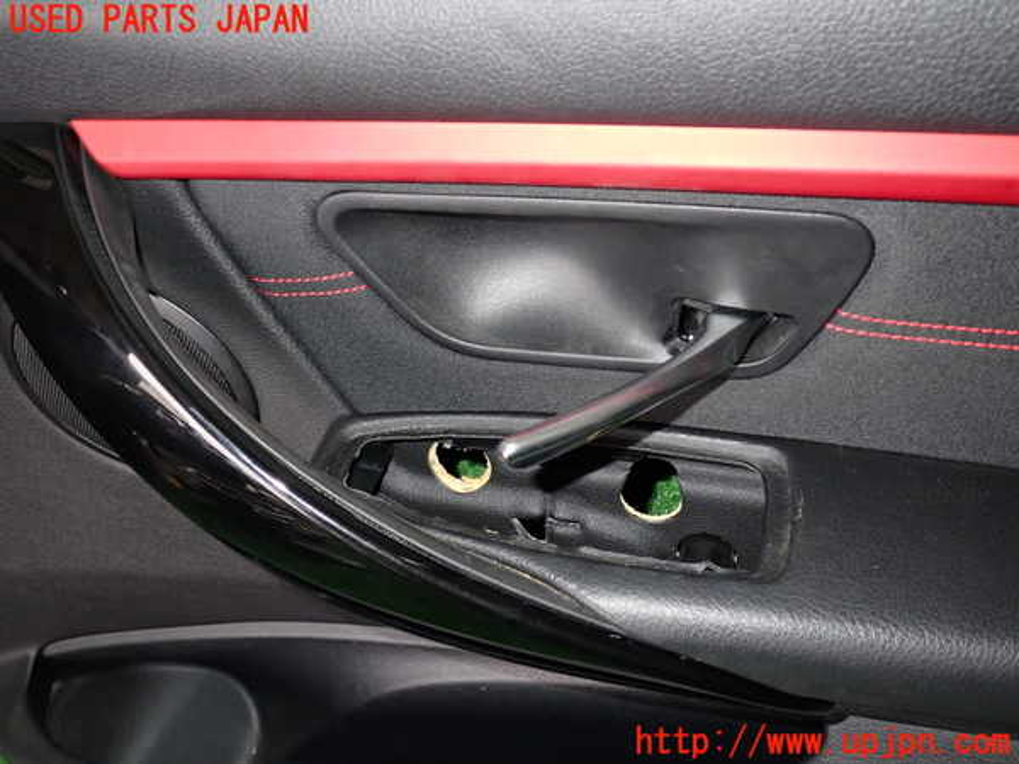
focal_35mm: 30
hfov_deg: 60.0
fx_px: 883
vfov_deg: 46.8
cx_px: 510
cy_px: 382
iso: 250
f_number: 6.3
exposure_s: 1/30
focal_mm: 5.4
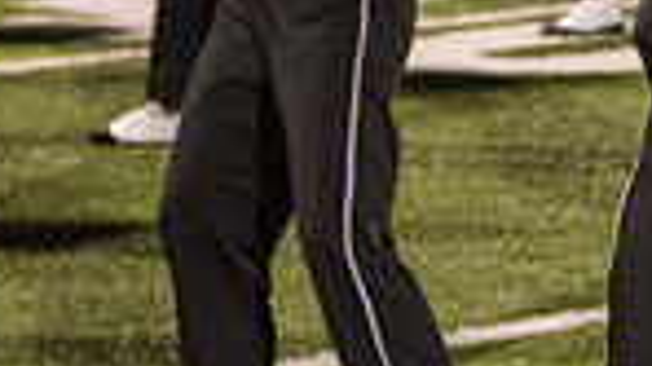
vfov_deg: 4.2
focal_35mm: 288
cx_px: 859
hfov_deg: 7.4
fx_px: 4975
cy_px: -324
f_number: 5.6
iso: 5000
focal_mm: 70
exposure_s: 1/320
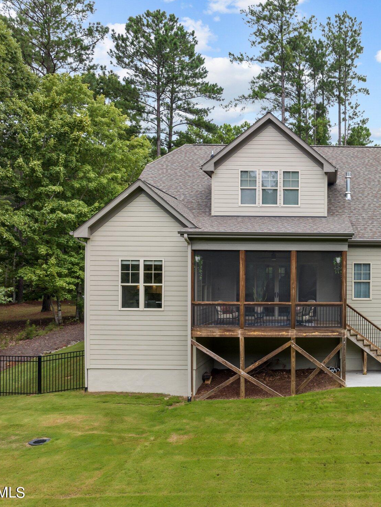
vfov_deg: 55.4
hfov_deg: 40.1
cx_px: 335
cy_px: 255
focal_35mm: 33
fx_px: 484
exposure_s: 1/60
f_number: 5.6
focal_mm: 12.29
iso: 100
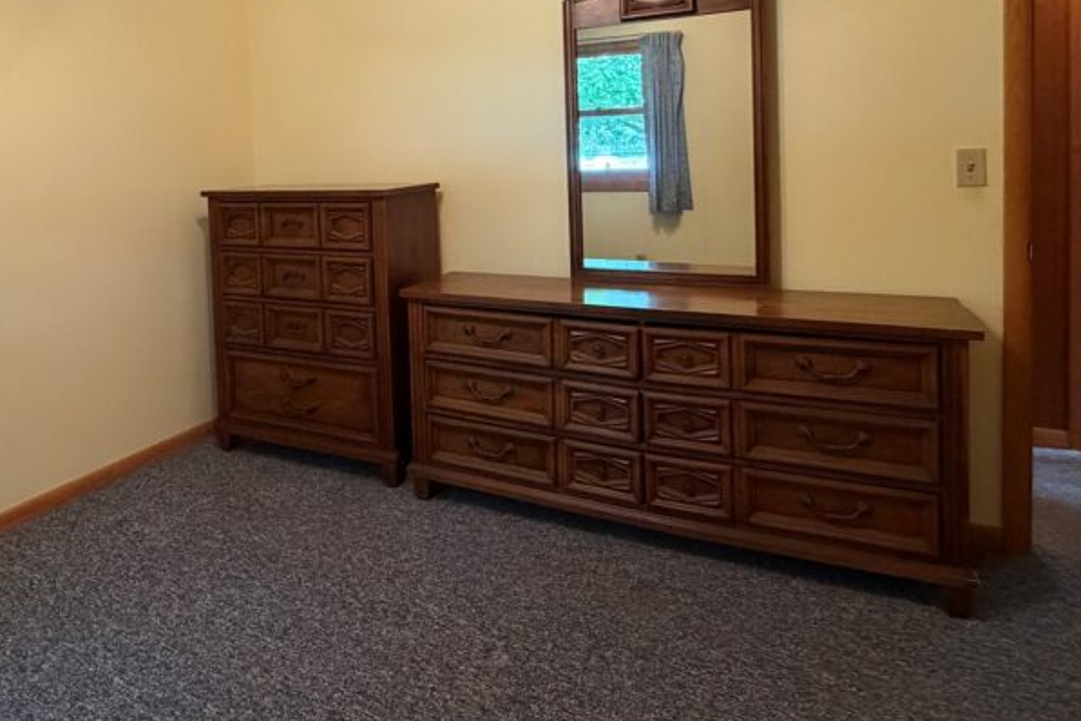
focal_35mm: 26
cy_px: 183
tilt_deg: -2.8
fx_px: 781
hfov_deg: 67.8
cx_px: 378
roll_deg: +2.5
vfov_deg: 47.7
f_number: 2.2
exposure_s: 1/60
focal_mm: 2.22
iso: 500
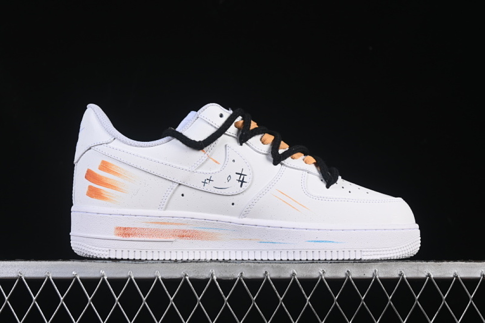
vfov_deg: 18.2
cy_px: 162
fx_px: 1010
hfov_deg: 27.0
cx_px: 242
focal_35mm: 75
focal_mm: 50
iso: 160
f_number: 8
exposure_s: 1/80
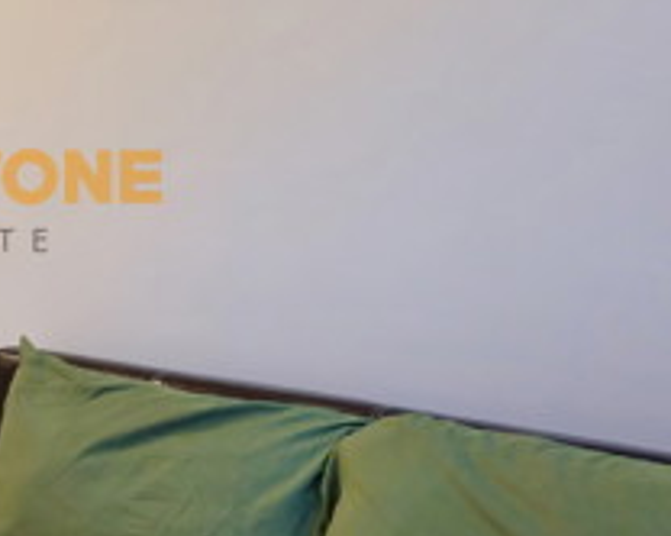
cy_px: 200
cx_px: -219
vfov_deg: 23.4
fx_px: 1290
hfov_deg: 25.0
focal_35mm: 65
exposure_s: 1/30
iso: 2500
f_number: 4
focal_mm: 16
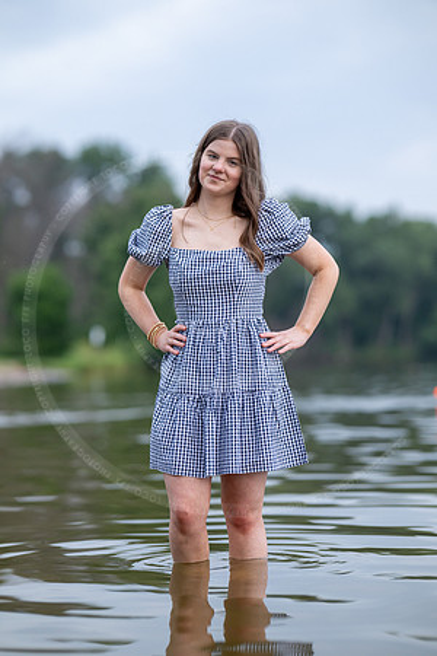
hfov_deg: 16.1
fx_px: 1548
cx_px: 218
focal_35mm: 85
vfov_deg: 23.9
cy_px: 328
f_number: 1.8
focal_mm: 85
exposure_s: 1/320
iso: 500
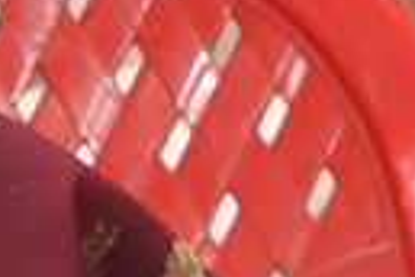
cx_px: 499
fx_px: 7954
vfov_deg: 2.0
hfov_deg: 3.0
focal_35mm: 690
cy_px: 193
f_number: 5
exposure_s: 1/200
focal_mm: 58
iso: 220
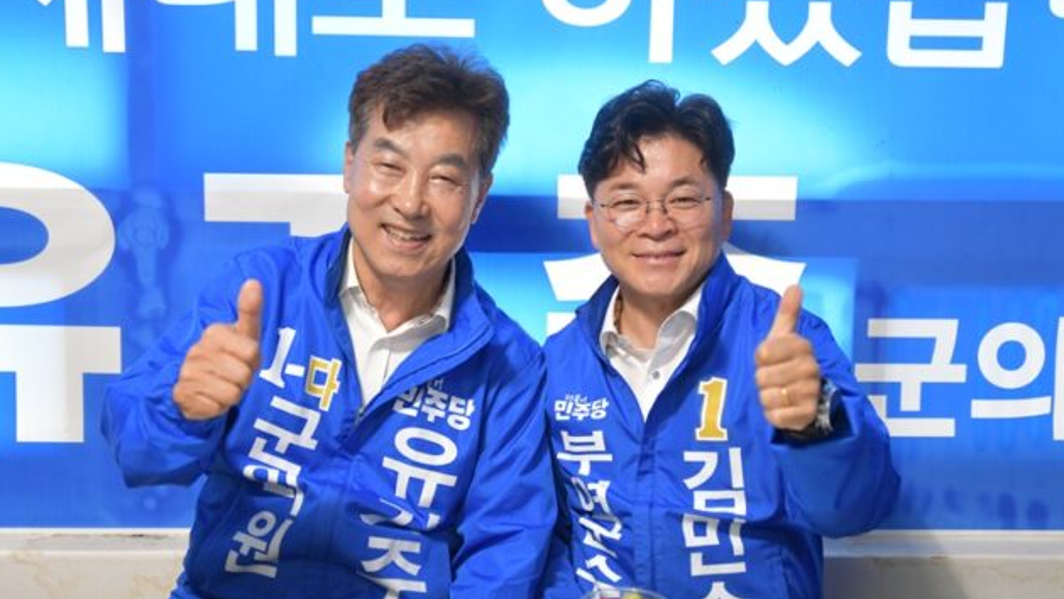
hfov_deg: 42.1
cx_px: 538
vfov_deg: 24.4
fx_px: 1383
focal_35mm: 49
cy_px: 311
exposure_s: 1/200
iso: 2500
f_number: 2.8
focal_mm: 46
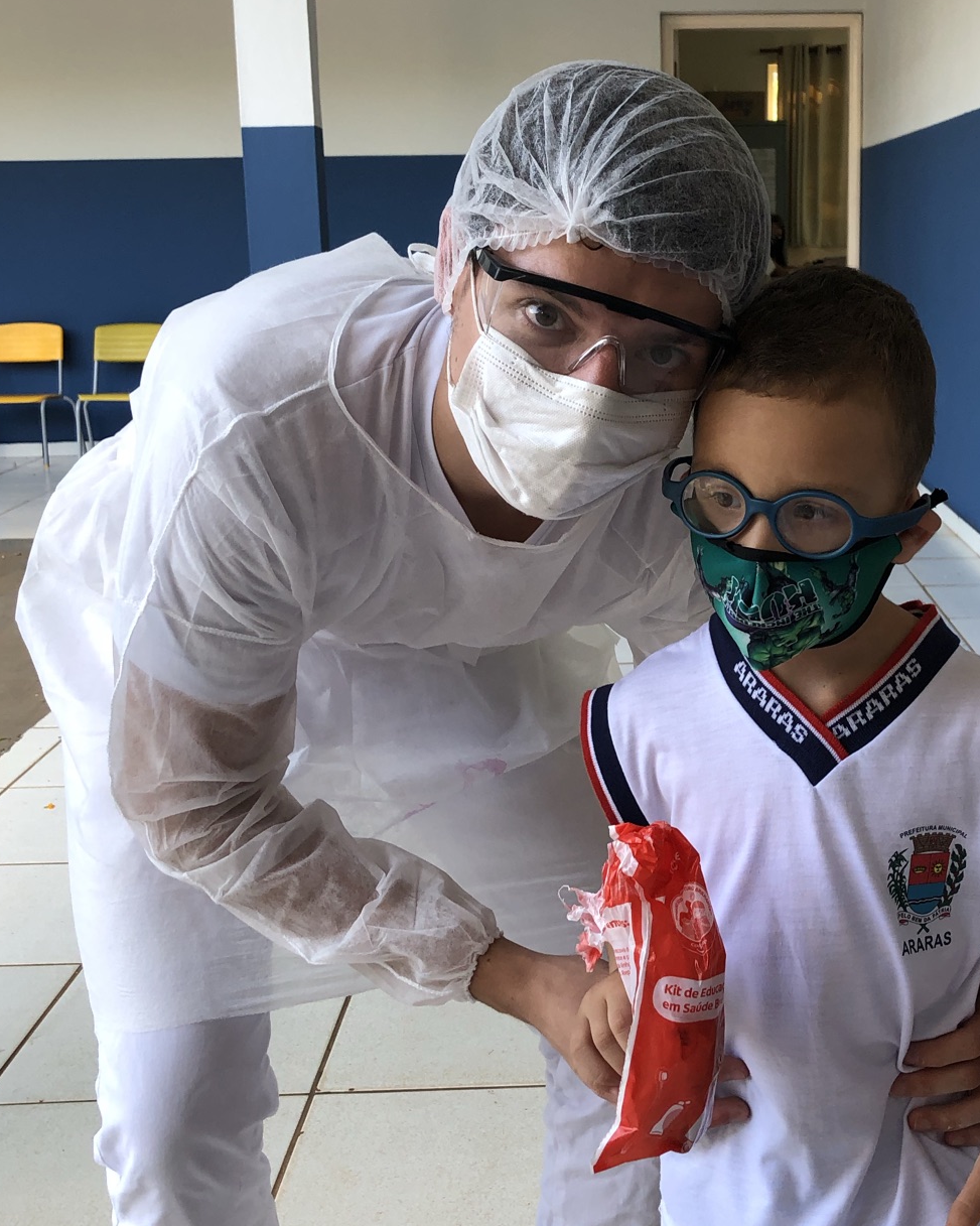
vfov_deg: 40.3
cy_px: 541
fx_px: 1668
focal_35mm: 46
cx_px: 696
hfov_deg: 32.3
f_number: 1.8
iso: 40
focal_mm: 3.99
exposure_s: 1/120
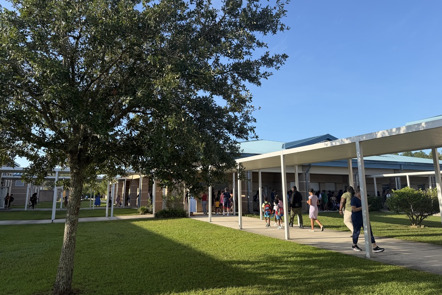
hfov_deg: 69.4
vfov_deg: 49.4
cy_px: 125
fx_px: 319
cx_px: 221
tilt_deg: +11.1
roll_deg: -0.5
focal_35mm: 26
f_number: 1.78
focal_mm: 6.76
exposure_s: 1/2370
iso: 80
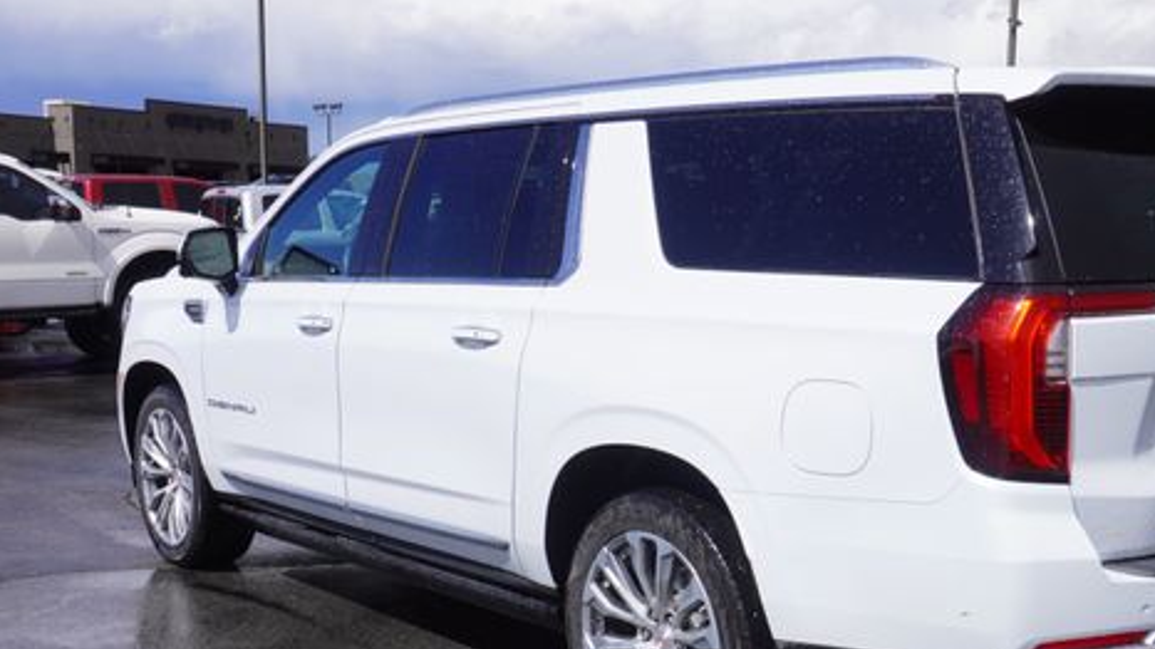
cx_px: 749
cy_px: 466
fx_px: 1523
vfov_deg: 23.9
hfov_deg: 41.1
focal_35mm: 50
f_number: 10
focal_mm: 23
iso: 100
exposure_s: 1/200
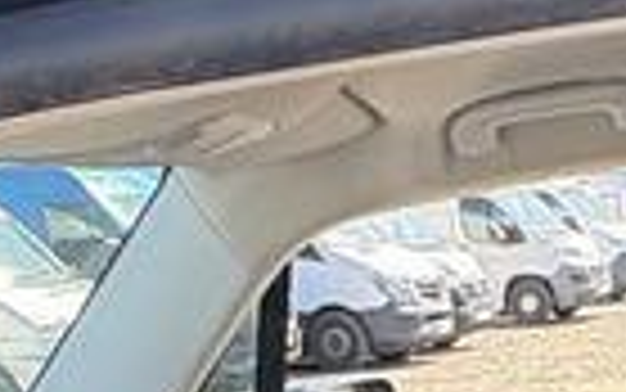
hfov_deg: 21.3
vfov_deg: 11.6
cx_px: 518
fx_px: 1638
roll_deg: -6.0
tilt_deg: -18.9
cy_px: 888
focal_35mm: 96
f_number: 2.2
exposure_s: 1/181
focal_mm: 2.22
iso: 64
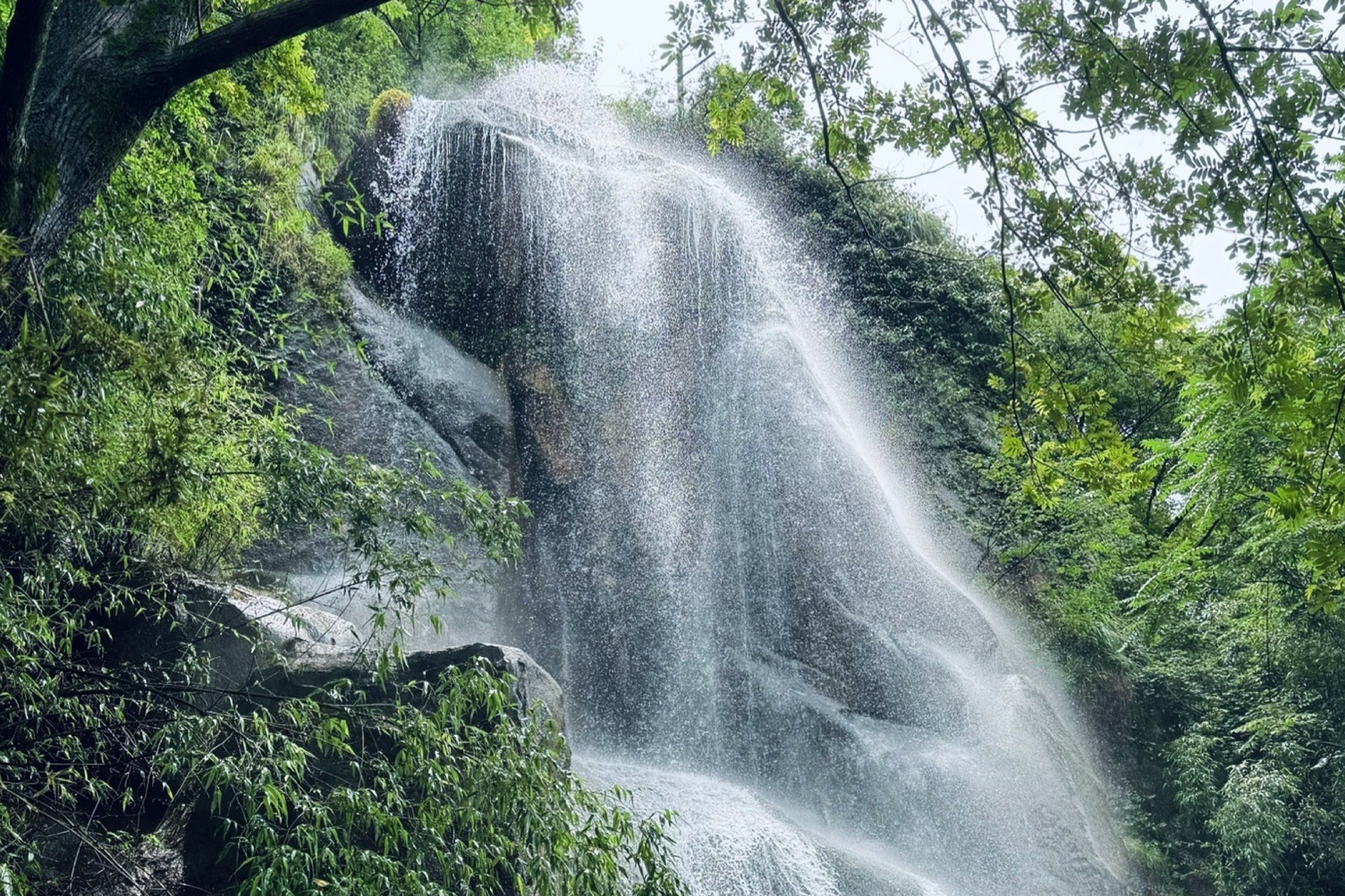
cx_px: 679
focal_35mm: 34
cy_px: 672
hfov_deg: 55.8
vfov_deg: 37.9
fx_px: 1270
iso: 80
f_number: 1.78
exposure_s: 1/582
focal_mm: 6.86
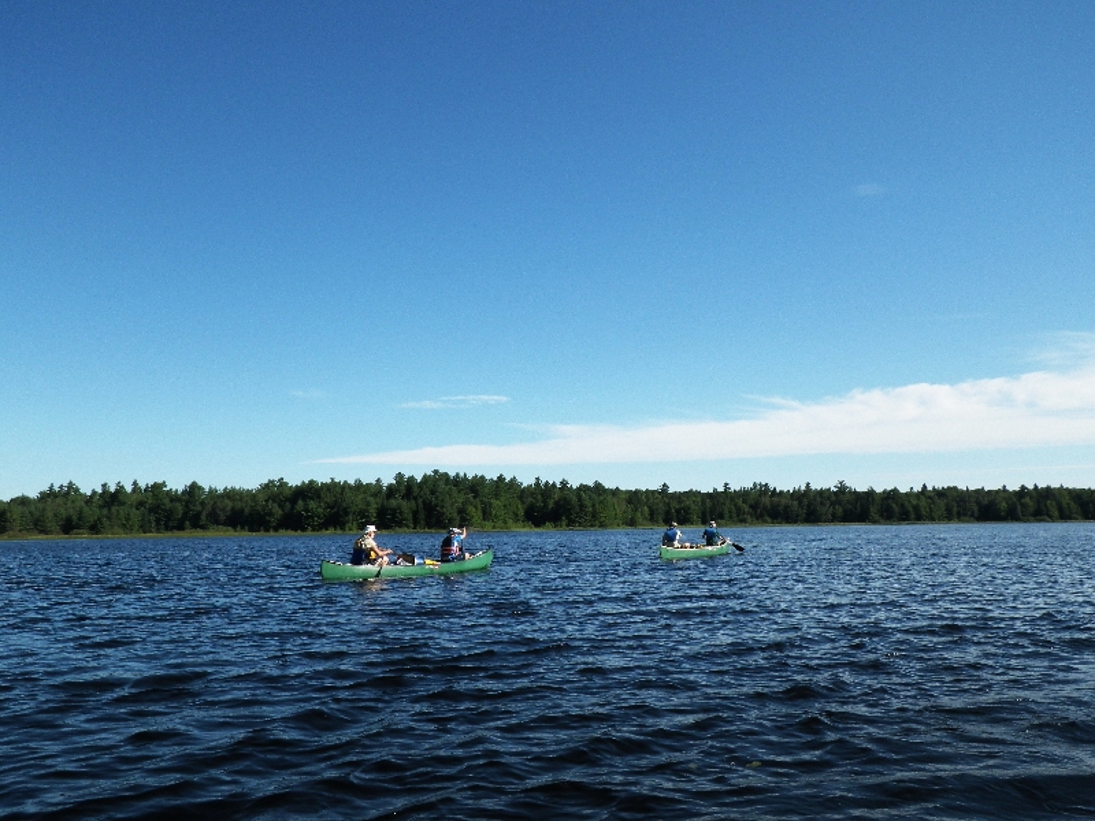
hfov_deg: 63.4
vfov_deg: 49.7
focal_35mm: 28
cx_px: 548
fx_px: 886
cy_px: 410
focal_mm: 5
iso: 80
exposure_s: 1/640
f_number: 4.2
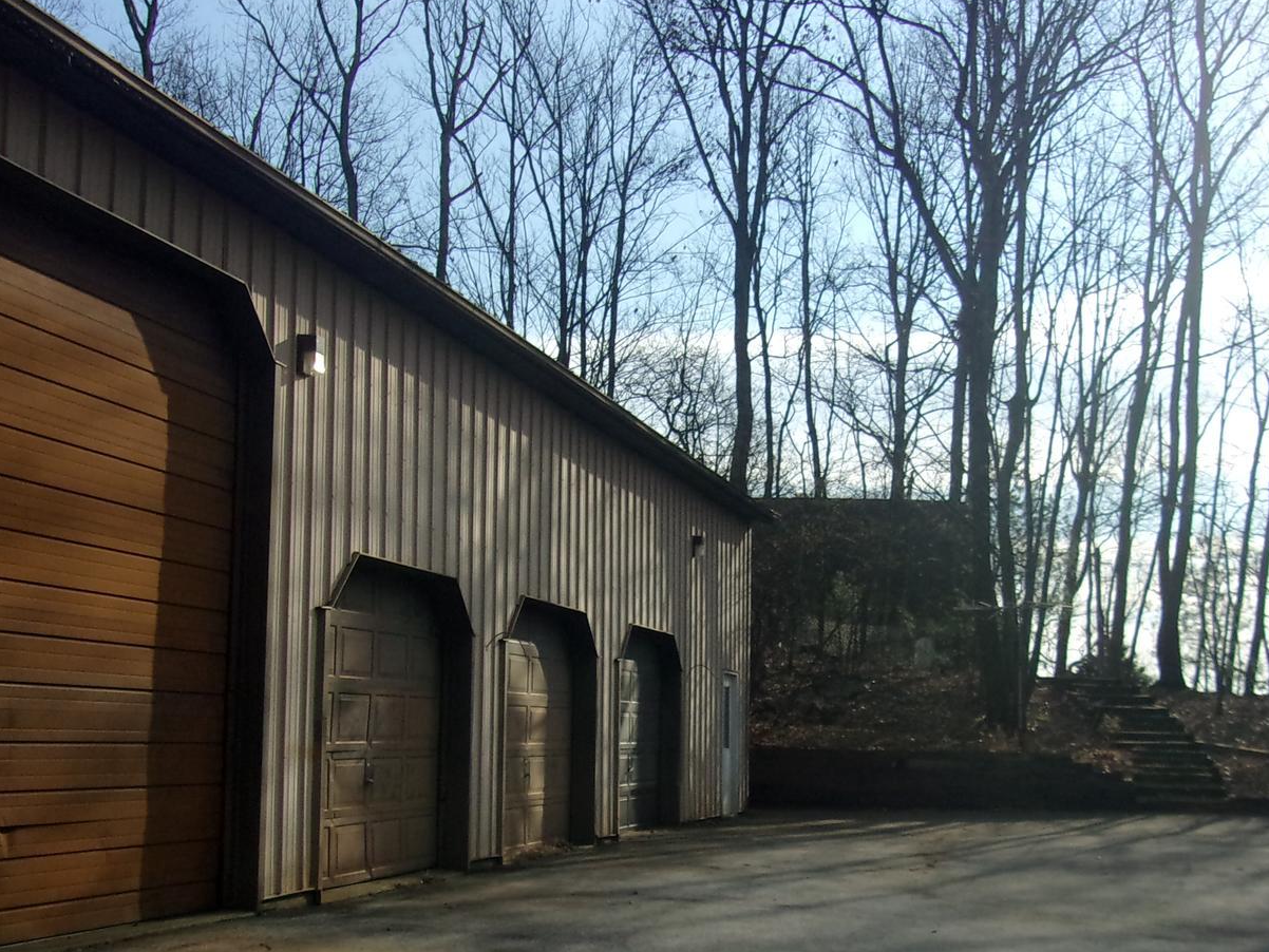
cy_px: 615
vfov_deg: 31.3
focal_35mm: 46
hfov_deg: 41.2
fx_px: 1687
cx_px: 705
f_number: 10.4
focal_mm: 4.9
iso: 160
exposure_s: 1/210
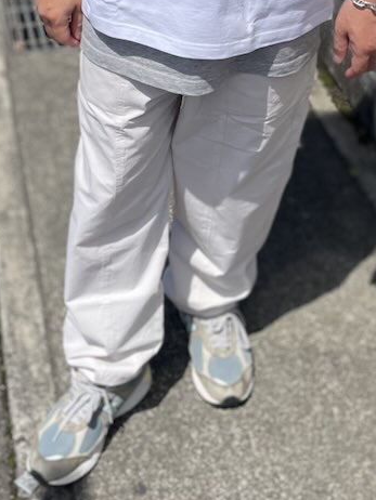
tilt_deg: -25.2
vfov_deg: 33.7
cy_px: 54
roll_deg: -0.8
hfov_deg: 27.1
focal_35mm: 54
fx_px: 781
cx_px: 177
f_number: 1.6
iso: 50
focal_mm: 4.2
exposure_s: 1/9804
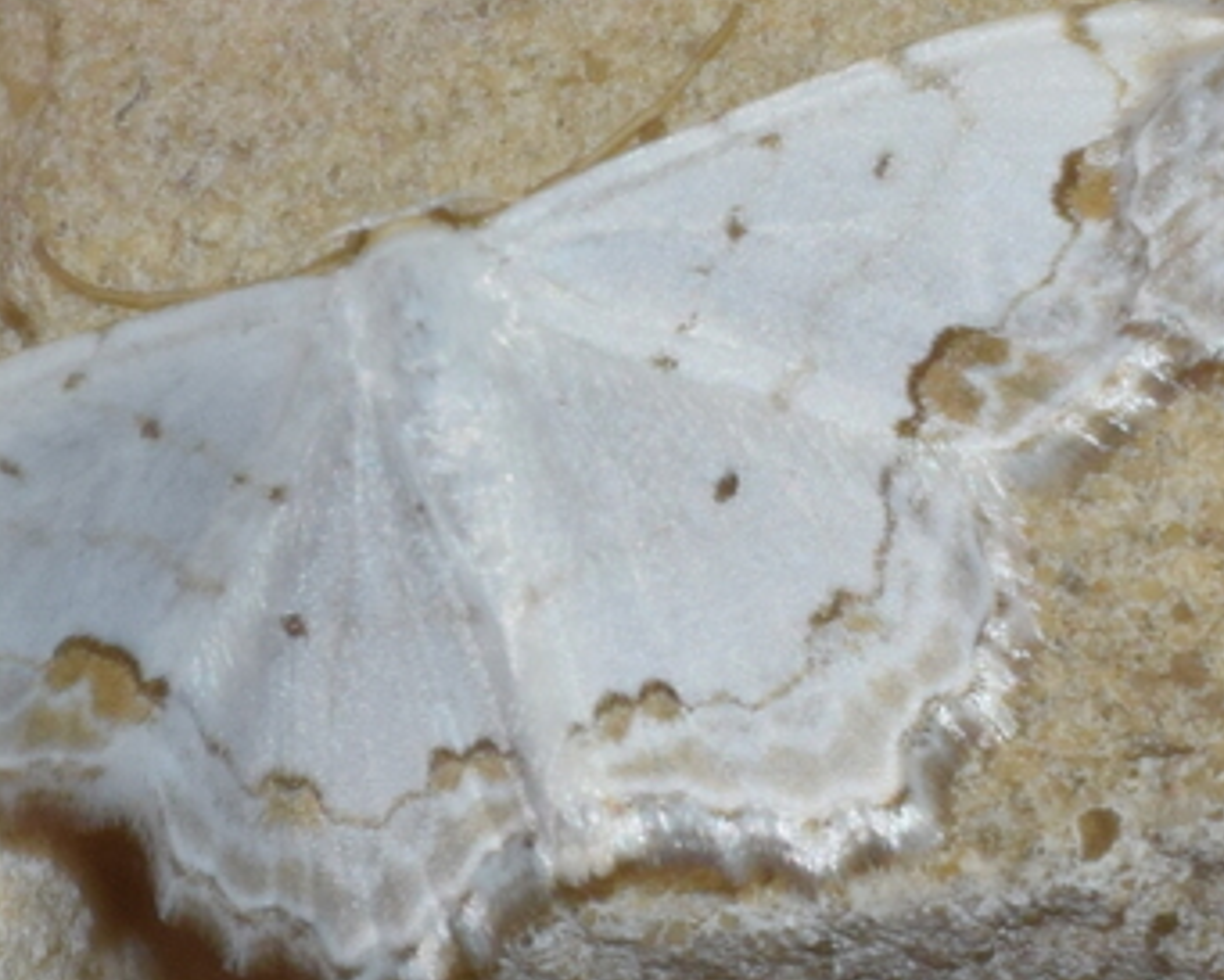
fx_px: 20111
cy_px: 323
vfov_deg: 2.8
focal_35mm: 555
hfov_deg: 3.5
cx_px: 1276
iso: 320
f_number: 5.6
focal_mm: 140
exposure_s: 1/60
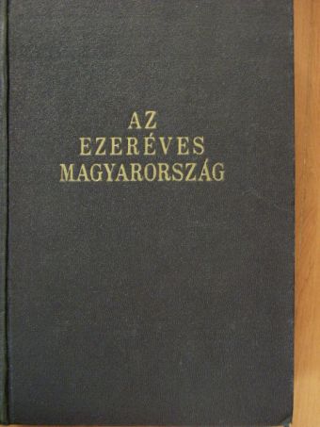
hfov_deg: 23.3
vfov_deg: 30.7
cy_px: 214
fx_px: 776
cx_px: 160
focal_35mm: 63
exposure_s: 1/8
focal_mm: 10.5
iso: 246
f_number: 3.5
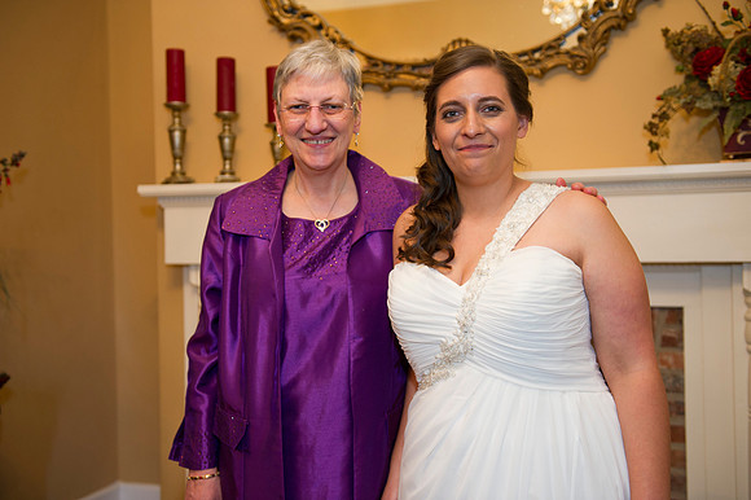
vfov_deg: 31.9
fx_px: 876
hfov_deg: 46.4
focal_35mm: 42
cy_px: 250
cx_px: 376
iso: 800
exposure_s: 1/50
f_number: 3.2
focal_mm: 42
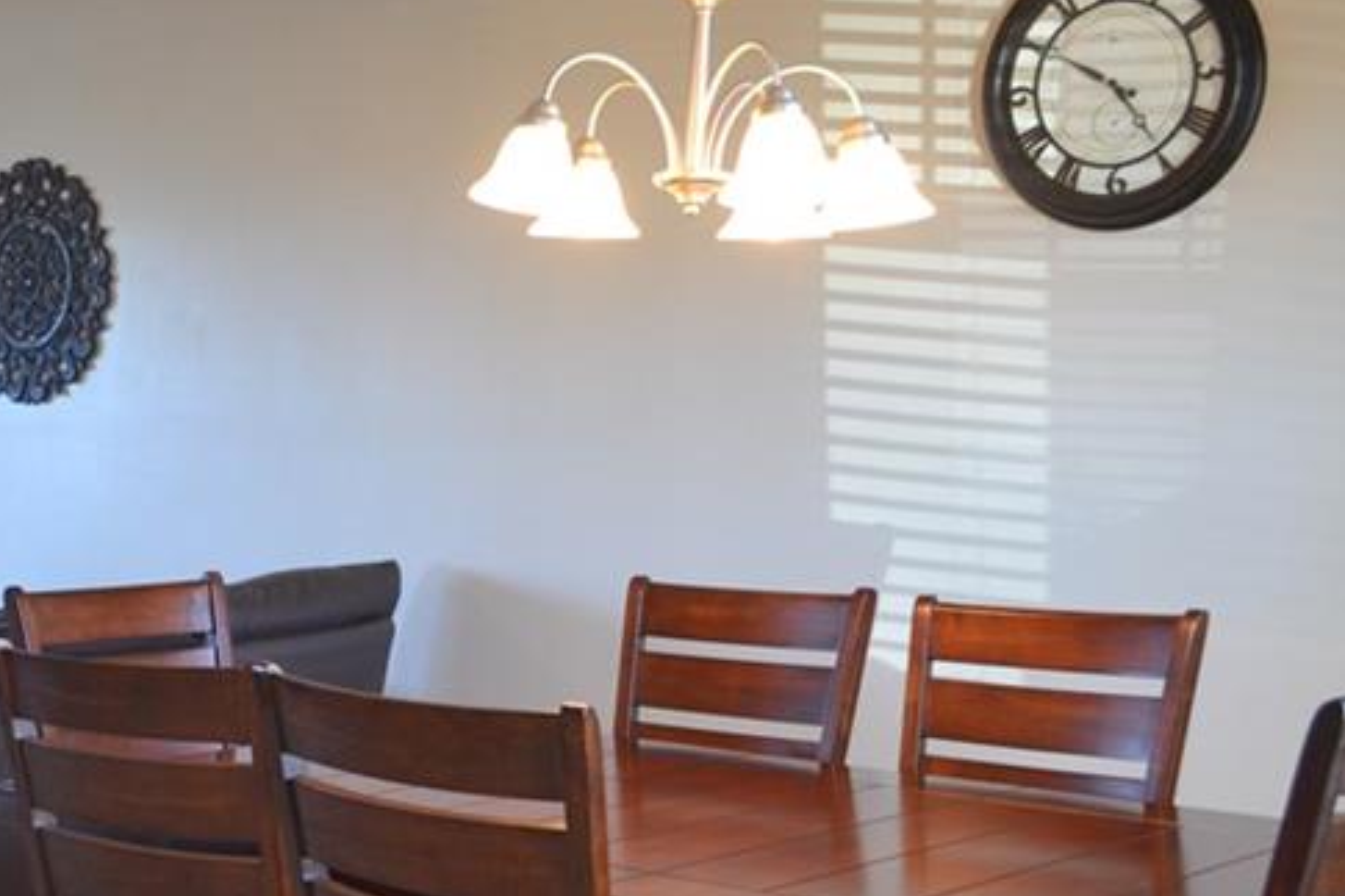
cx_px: 75
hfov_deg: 32.8
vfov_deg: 23.6
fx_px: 2129
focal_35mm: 57
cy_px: 608
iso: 400
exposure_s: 1/15
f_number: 3.5
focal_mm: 18
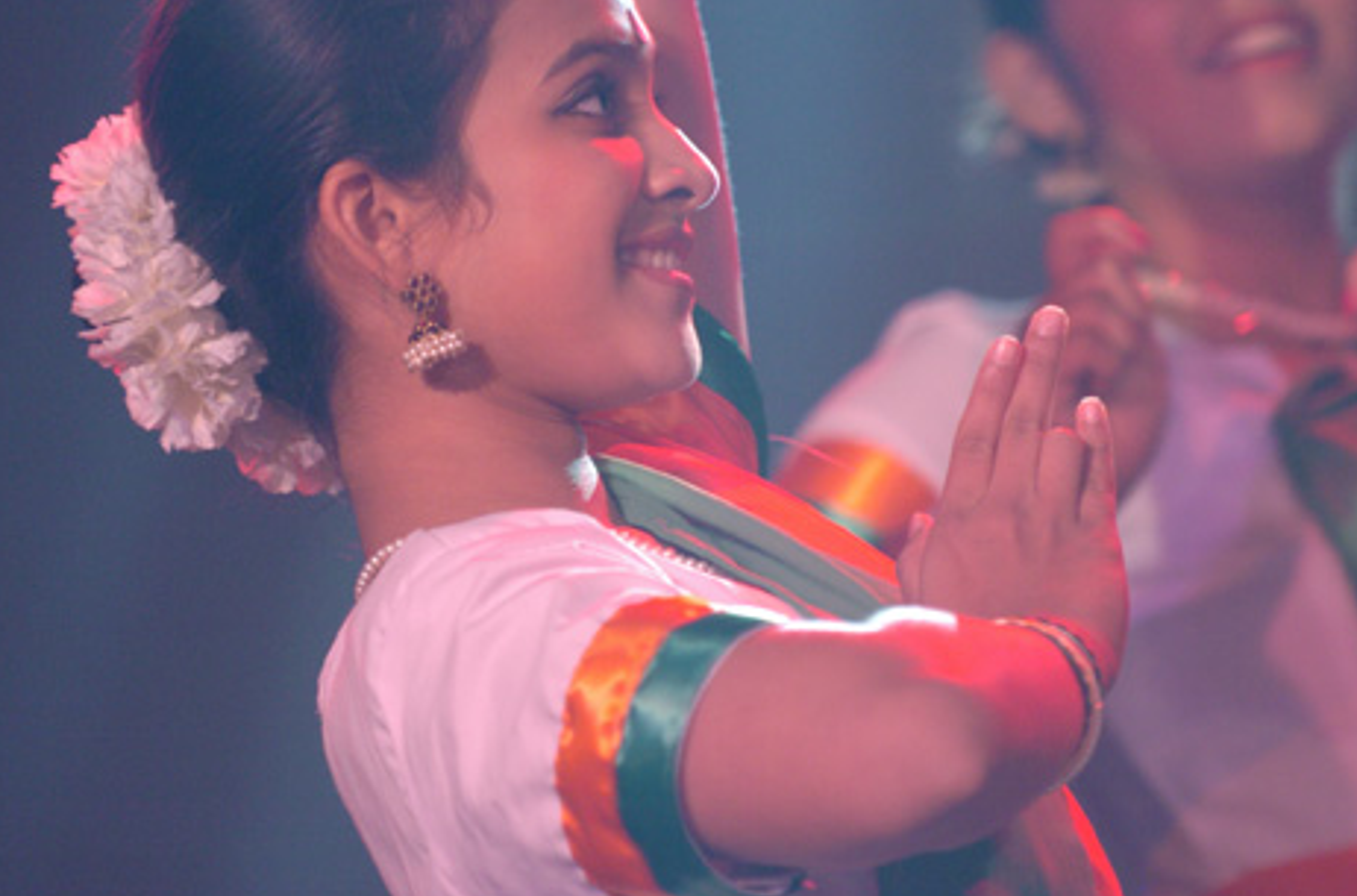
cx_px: 655
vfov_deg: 3.5
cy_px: 392
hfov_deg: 5.3
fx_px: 14656
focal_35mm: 390
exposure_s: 1/160
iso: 800
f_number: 2.8
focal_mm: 200
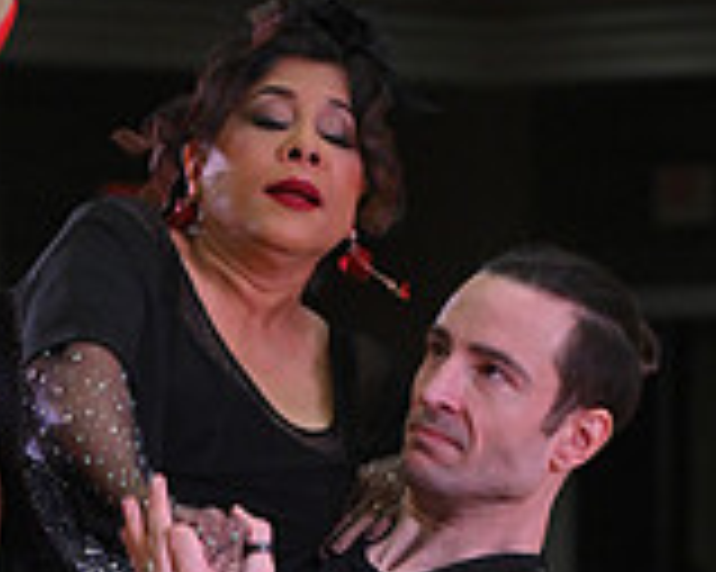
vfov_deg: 4.7
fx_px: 6883
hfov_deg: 5.9
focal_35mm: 325
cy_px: 1058
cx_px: 115
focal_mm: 95
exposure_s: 1/320
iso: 2000
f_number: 5
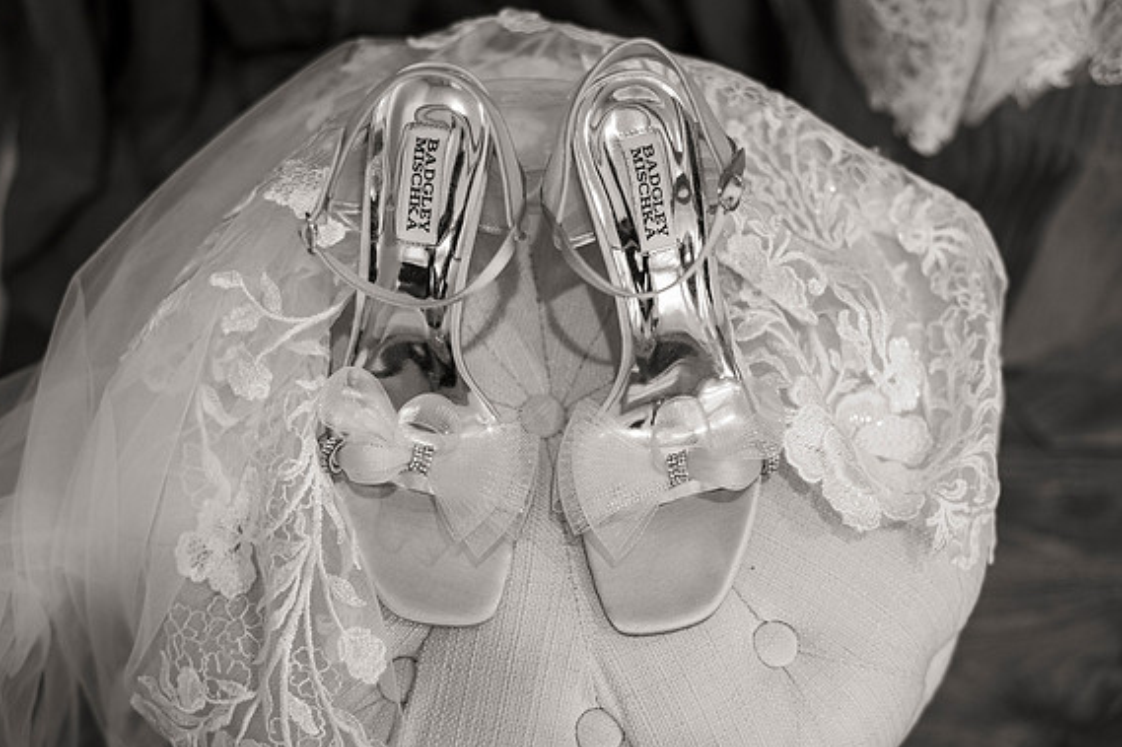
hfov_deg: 38.9
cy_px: 375
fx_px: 1589
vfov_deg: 26.5
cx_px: 558
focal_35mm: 51
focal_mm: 50
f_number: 2.5
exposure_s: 1/250
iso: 800
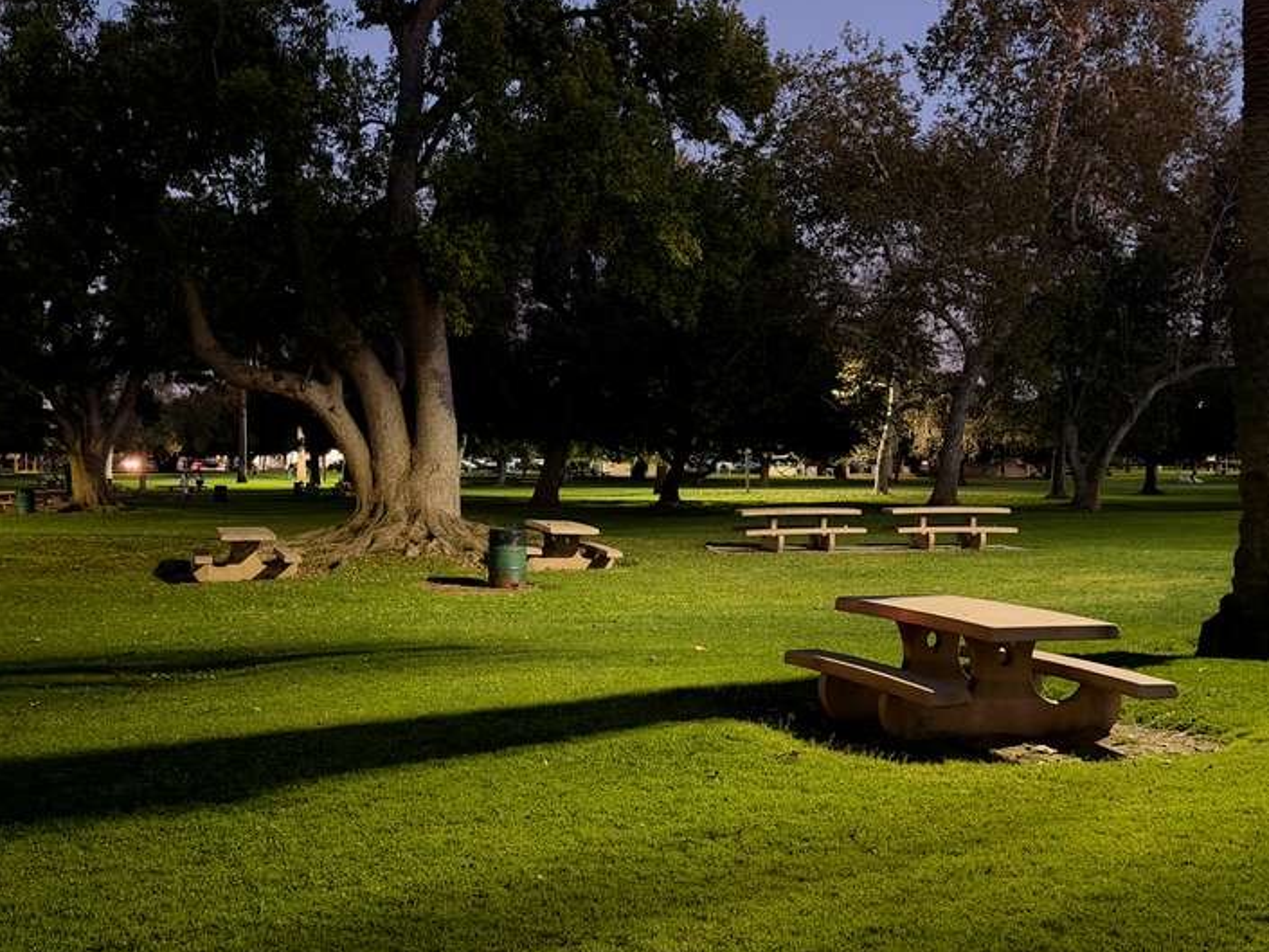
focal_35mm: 49
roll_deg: +1.4
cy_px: 477
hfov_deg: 38.9
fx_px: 1797
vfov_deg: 29.7
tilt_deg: -1.4
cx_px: 634
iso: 1000
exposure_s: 1/20
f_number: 1.78
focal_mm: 6.76
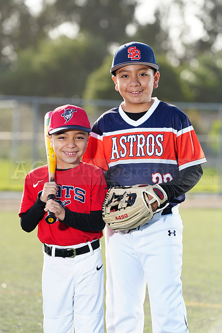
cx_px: 111
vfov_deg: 11.5
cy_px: 166
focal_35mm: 179
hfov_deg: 7.7
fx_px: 1655
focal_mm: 179
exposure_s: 1/250
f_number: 5
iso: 100
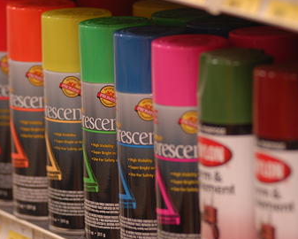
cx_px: 118
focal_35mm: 228
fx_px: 2012
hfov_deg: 8.5
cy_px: 115
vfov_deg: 6.8
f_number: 2.8
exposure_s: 1/10
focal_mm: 116
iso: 200
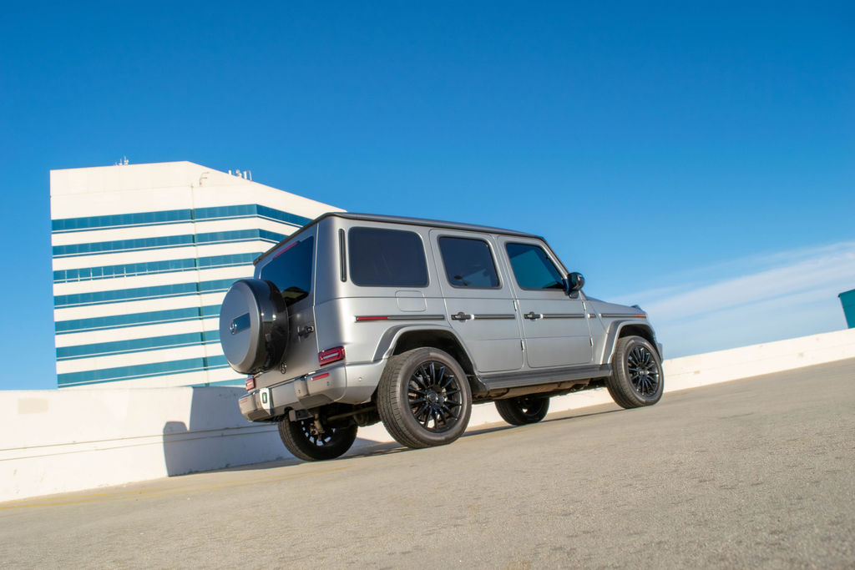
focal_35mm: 27
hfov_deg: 67.4
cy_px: 285
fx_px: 641
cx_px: 428
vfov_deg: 47.9
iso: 200
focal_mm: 18
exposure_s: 1/800
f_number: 9
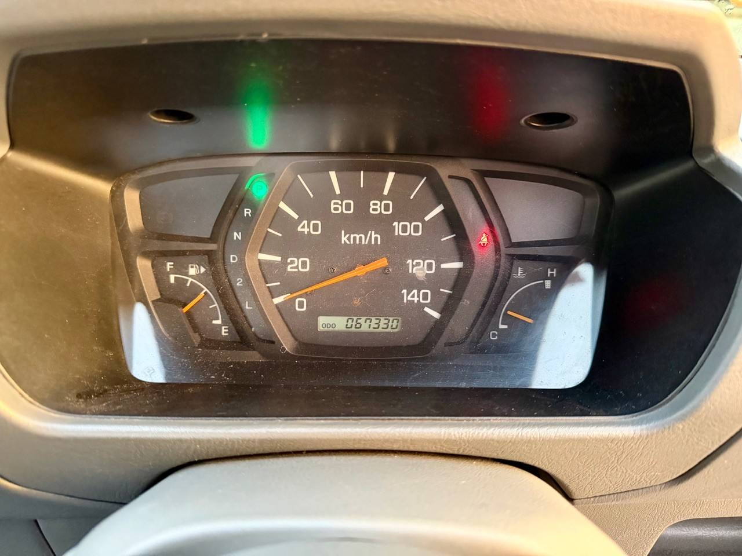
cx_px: 371
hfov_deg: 71.6
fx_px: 514
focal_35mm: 24
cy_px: 278
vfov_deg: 56.8
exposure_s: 1/40
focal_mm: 6.76
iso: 1000
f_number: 1.78
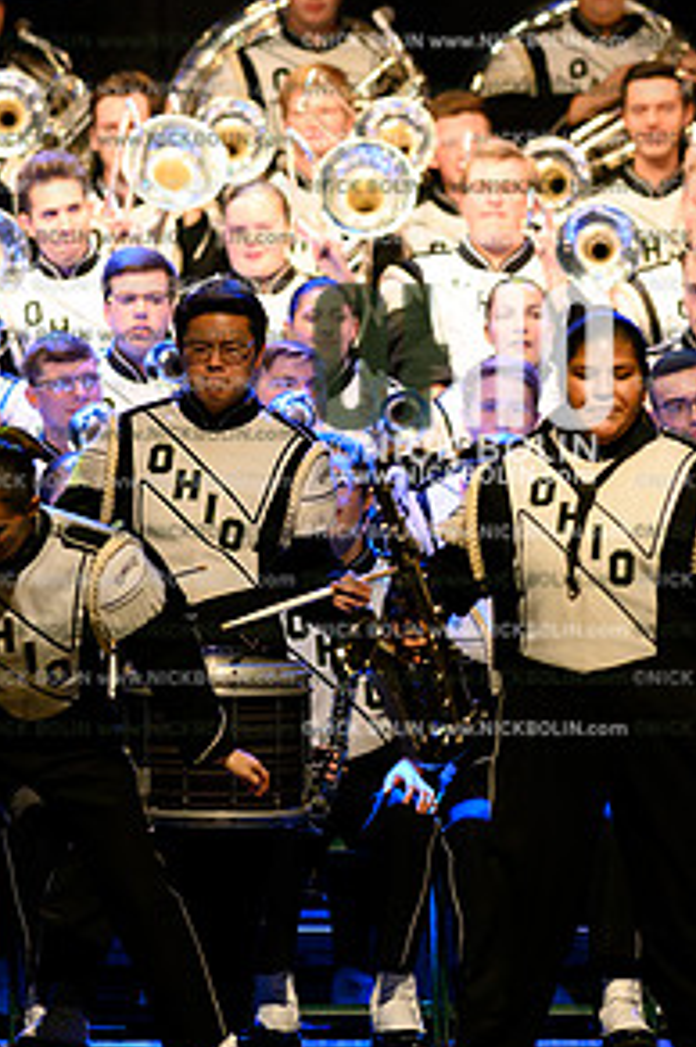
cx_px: 463
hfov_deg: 3.0
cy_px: 384
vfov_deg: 4.5
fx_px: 13458
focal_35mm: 463
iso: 6400
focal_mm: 300
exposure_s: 1/500
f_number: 4
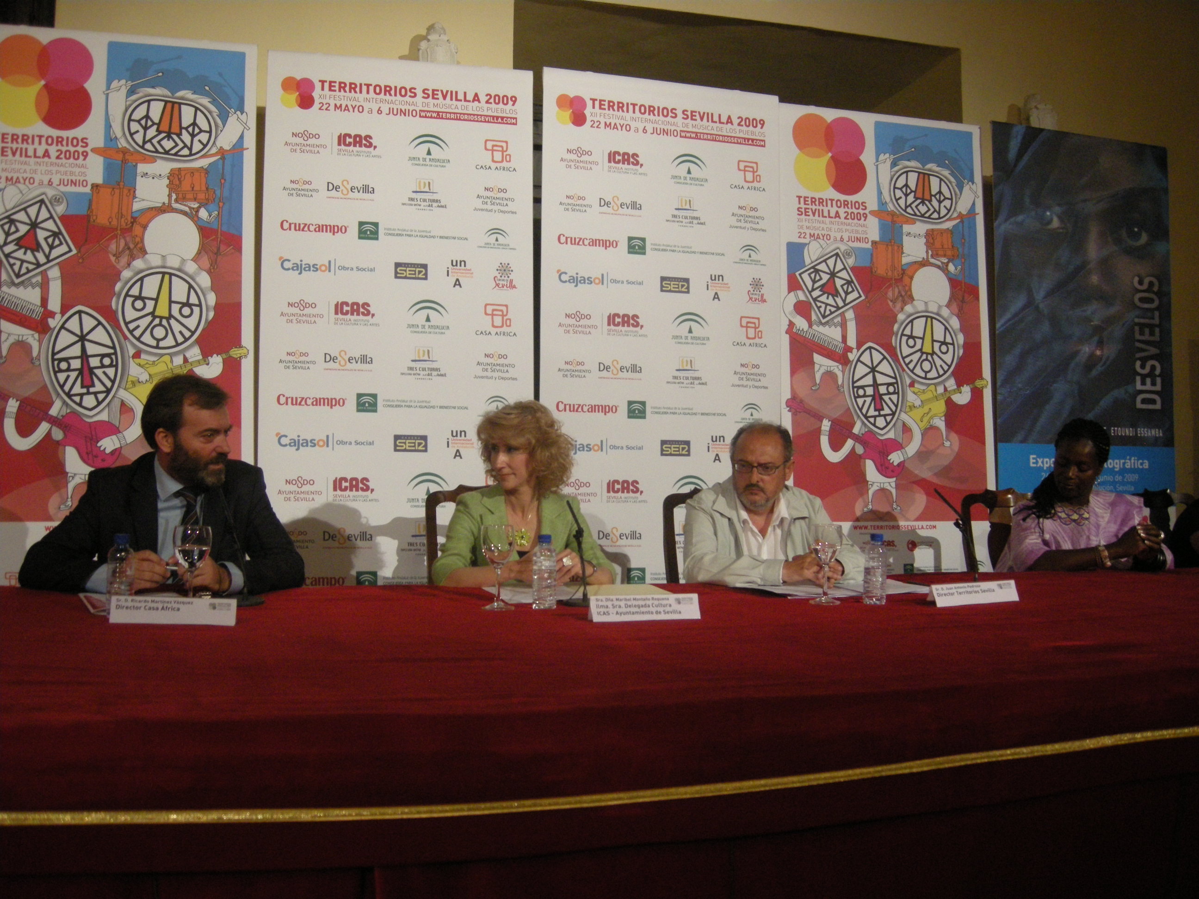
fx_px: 1212
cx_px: 600
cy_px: 450
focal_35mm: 35
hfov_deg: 52.6
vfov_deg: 40.7
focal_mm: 7.5
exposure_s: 1/35
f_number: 2.7
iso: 400
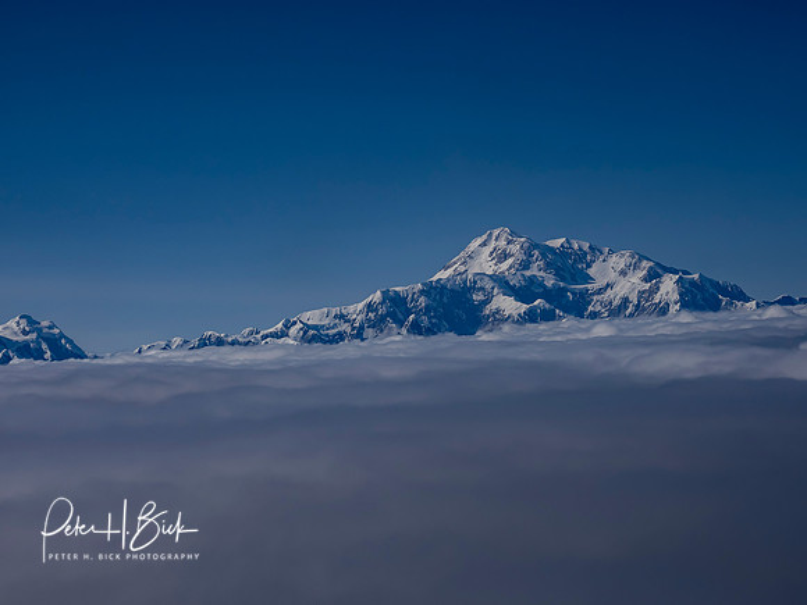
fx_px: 1772
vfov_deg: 19.4
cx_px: 404
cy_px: 302
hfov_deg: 25.7
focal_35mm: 76
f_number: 10
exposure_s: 1/1600
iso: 400
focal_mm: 38
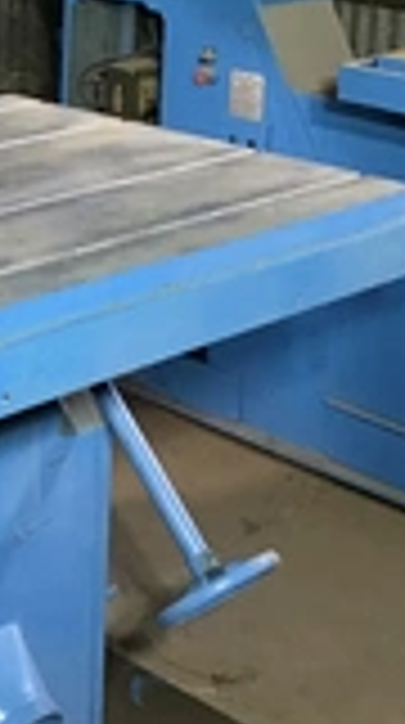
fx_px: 1611
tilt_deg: -8.7
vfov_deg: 24.3
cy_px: 13
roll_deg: -1.7
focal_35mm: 84
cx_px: -112
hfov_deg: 13.8
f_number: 2.4
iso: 100
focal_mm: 3.3
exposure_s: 1/30
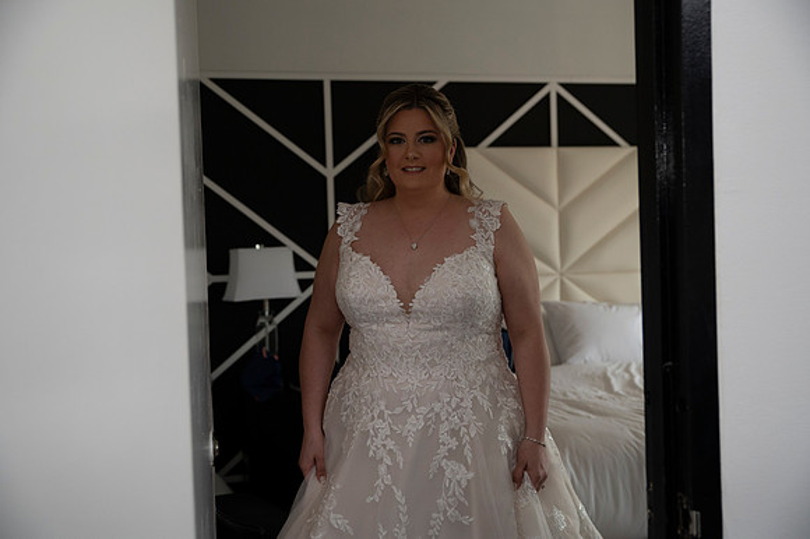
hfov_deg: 43.6
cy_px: 270
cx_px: 405
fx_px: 1012
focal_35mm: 45
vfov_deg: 29.8
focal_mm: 45
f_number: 2.8
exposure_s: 1/1600
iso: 1600
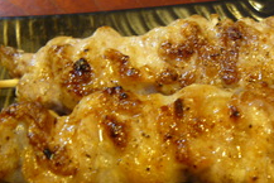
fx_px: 472
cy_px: 105
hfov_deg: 31.9
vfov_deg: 21.9
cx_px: 201
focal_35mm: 62
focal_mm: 6
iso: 200
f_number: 2.8
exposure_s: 1/5
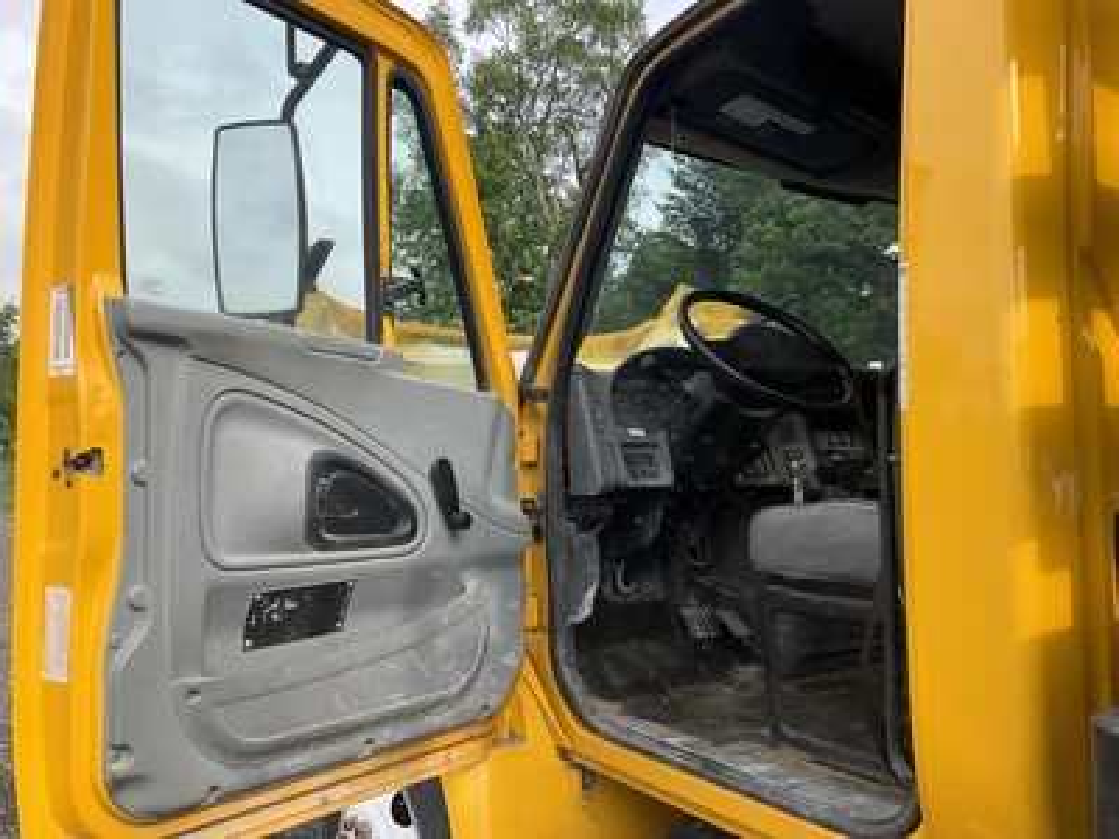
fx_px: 937
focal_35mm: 29
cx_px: 560
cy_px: 420
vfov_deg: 48.2
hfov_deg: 61.7
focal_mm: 3
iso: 25
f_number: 1.8
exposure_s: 1/978
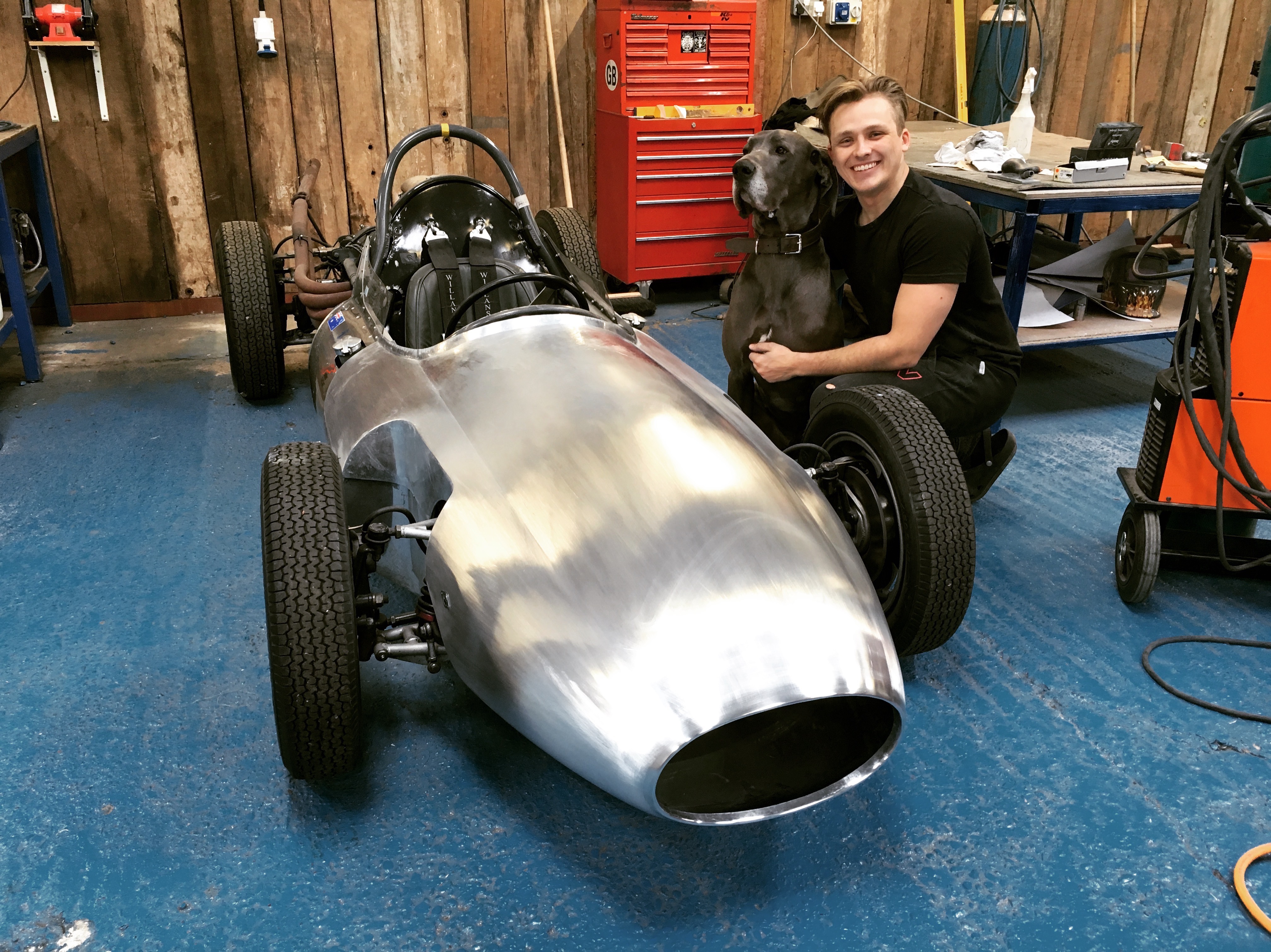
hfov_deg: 61.7
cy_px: 476
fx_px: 1065
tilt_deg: -22.6
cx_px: 636
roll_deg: -0.8
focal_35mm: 29
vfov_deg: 48.2
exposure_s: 1/33
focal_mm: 4.15
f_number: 2.2
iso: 64
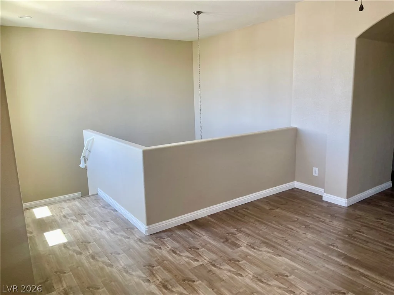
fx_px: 296
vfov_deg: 53.1
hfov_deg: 67.3
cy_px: 148
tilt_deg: -12.2
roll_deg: +2.1
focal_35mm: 26
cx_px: 197
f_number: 1.6
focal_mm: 4.2
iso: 100
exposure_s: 1/121
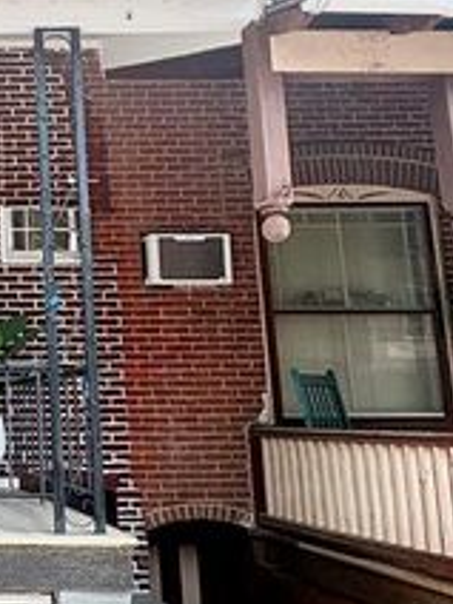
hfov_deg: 26.5
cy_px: 303
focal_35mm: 44
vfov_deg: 42.9
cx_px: -174
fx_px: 768
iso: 40
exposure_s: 1/476
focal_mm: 2.22
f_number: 2.2
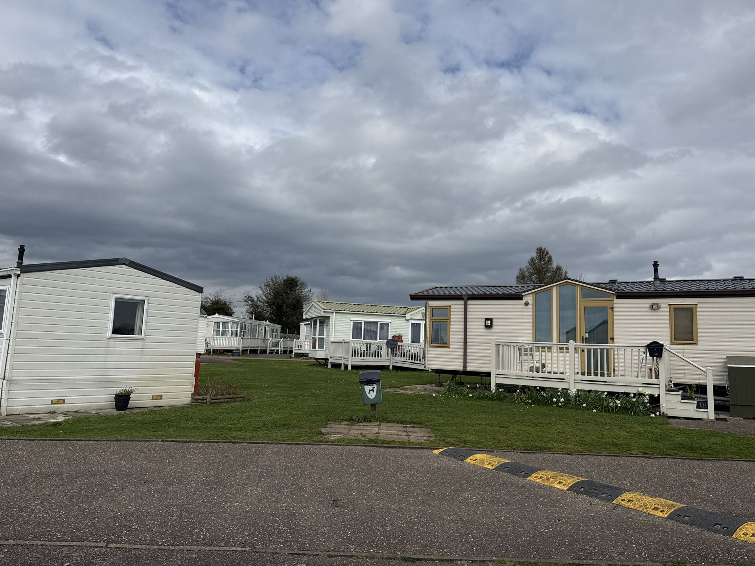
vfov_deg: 54.9
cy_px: 276
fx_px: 545
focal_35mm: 25
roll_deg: -1.5
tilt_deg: +9.0
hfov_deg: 69.4
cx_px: 379
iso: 80
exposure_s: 1/9091
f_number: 1.78
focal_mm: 6.76
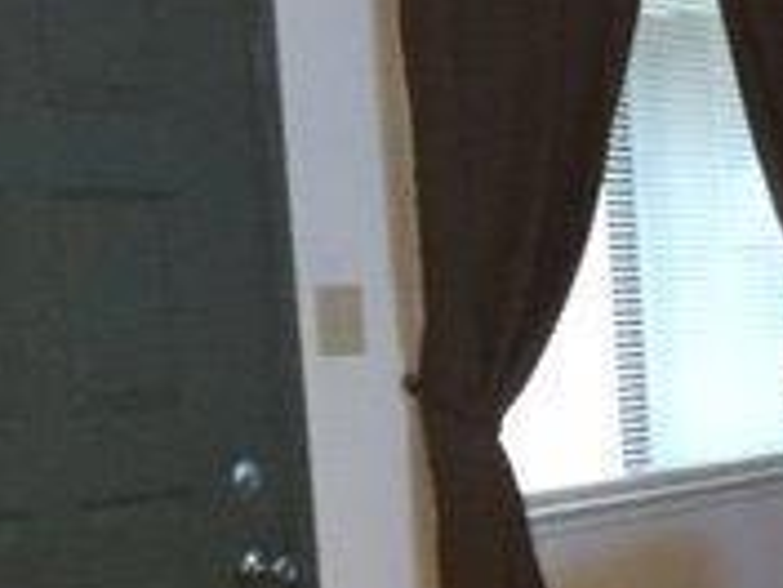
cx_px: 1348
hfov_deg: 15.3
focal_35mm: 113
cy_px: 517
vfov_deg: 13.0
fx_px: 2556
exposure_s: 1/15
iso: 640
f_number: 2.4
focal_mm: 3.3
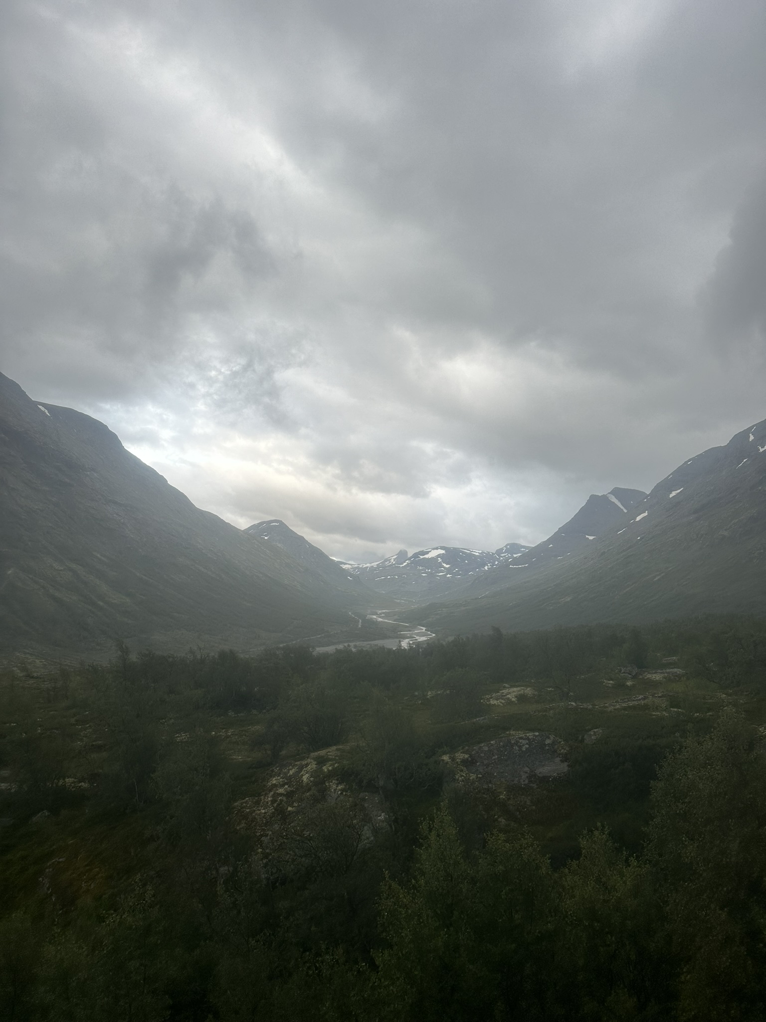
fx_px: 708
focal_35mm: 24
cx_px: 383
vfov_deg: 71.6
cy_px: 511
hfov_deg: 56.8
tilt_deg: +7.7
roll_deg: -4.0
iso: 80
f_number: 1.78
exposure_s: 1/549
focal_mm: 6.86
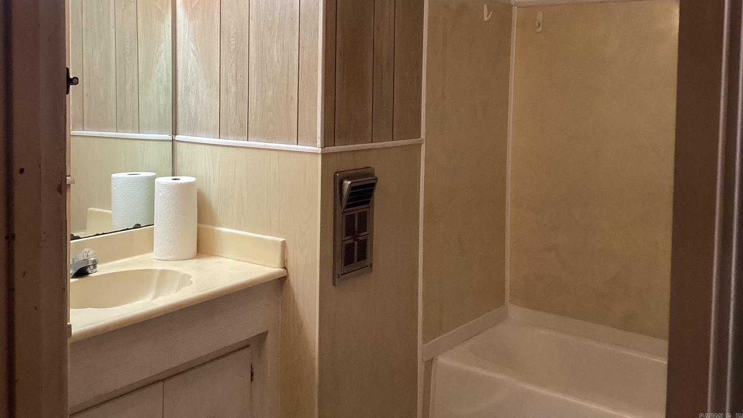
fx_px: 729
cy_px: 118
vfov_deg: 31.6
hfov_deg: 54.0
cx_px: 342
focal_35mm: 37
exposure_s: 1/50
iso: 200
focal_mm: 3.3
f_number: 2.4
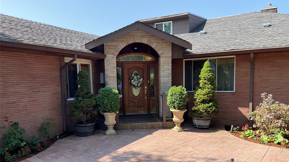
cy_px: 108
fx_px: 245
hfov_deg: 61.0
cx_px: 146
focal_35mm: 32
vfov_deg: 36.3
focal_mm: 3
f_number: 1.8
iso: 16
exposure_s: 1/593
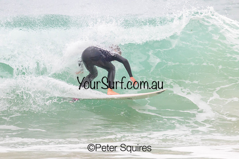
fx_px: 7108
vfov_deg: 1.3
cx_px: 103
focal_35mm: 1070
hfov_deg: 1.9
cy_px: 53
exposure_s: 1/2000
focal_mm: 800
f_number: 11
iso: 1800
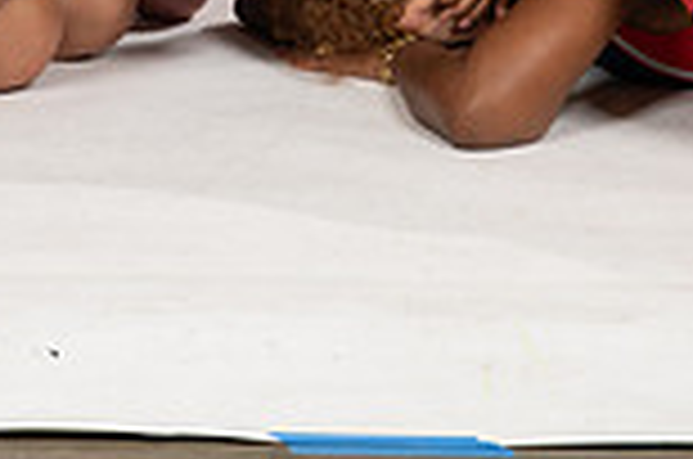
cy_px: -459
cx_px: 468
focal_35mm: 205
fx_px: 3938
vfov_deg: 6.5
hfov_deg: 10.0
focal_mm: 70
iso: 200
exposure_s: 1/250
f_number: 5.6
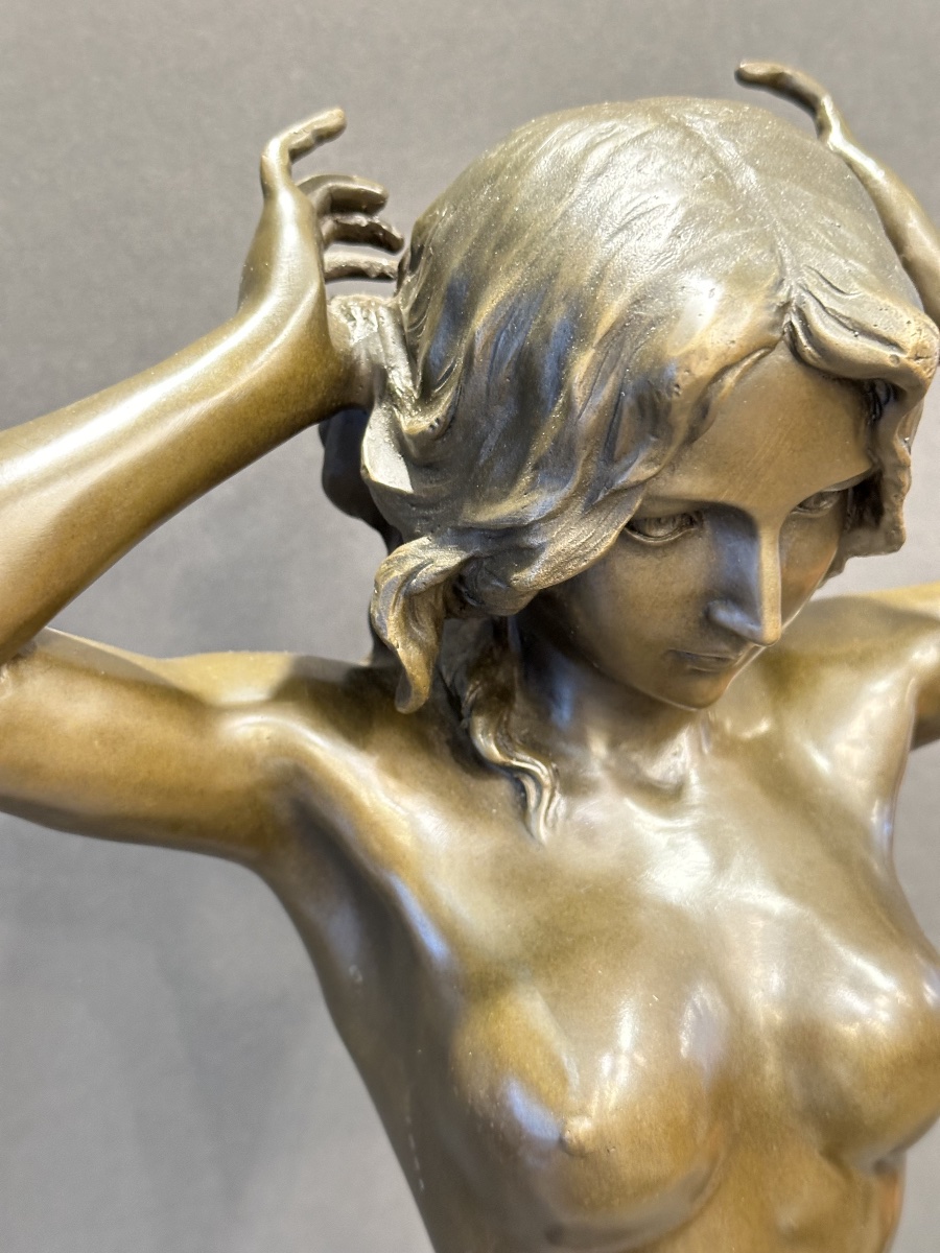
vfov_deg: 39.7
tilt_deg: -21.3
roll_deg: -3.2
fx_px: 1738
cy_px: 626
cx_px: 470
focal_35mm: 48
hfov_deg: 30.3
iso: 400
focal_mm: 6.86
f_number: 1.78
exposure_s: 1/33
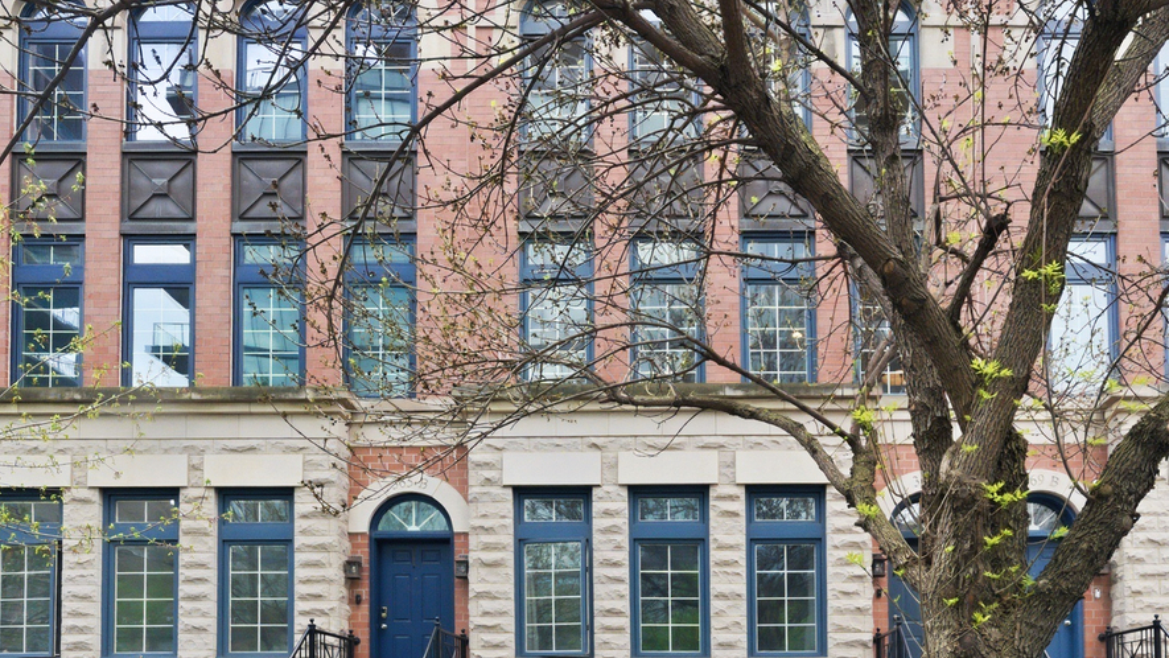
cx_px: 778
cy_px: 470
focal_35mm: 23
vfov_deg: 48.1
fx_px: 713
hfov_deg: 76.2
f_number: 7.1
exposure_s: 1/250
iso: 640
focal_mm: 12
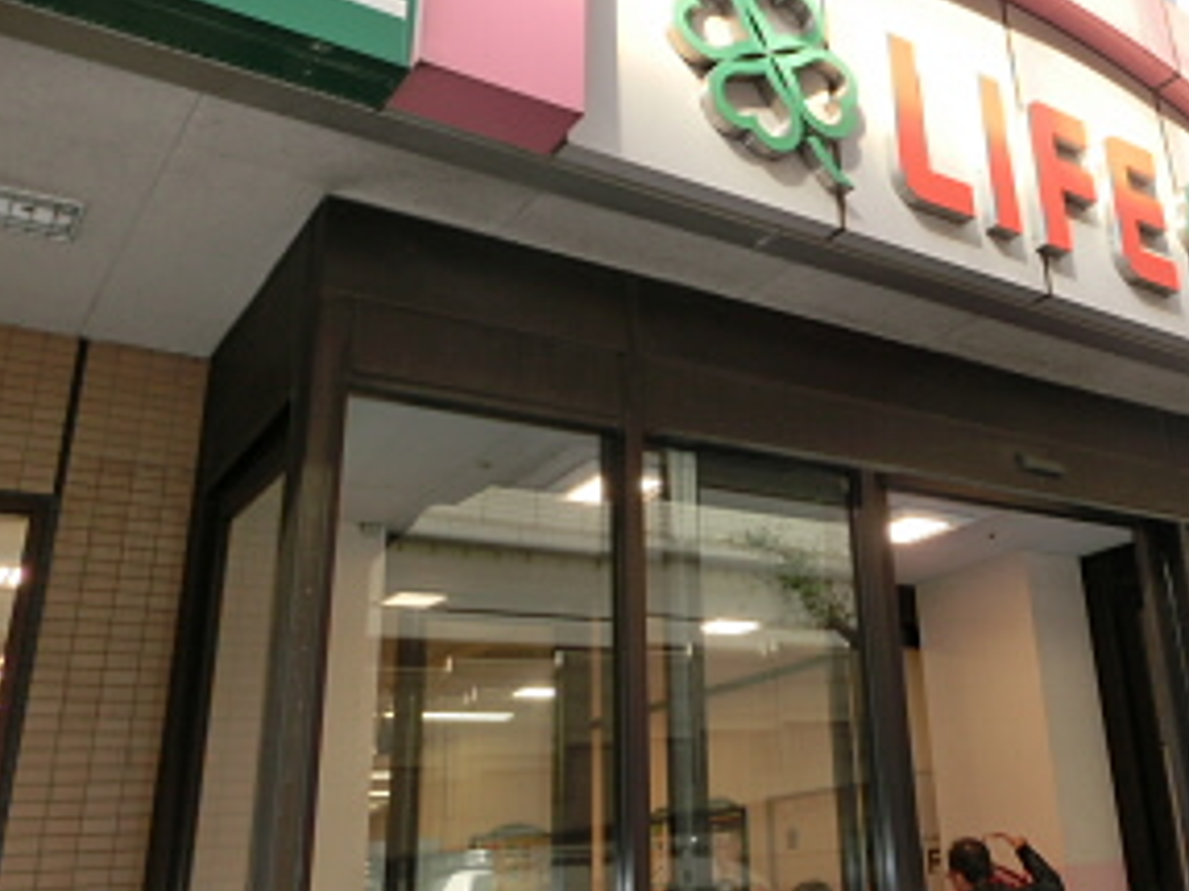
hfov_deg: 49.9
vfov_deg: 39.5
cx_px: 845
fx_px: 1236
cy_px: 358
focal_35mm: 36
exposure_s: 1/125
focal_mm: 4.24
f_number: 3
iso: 80
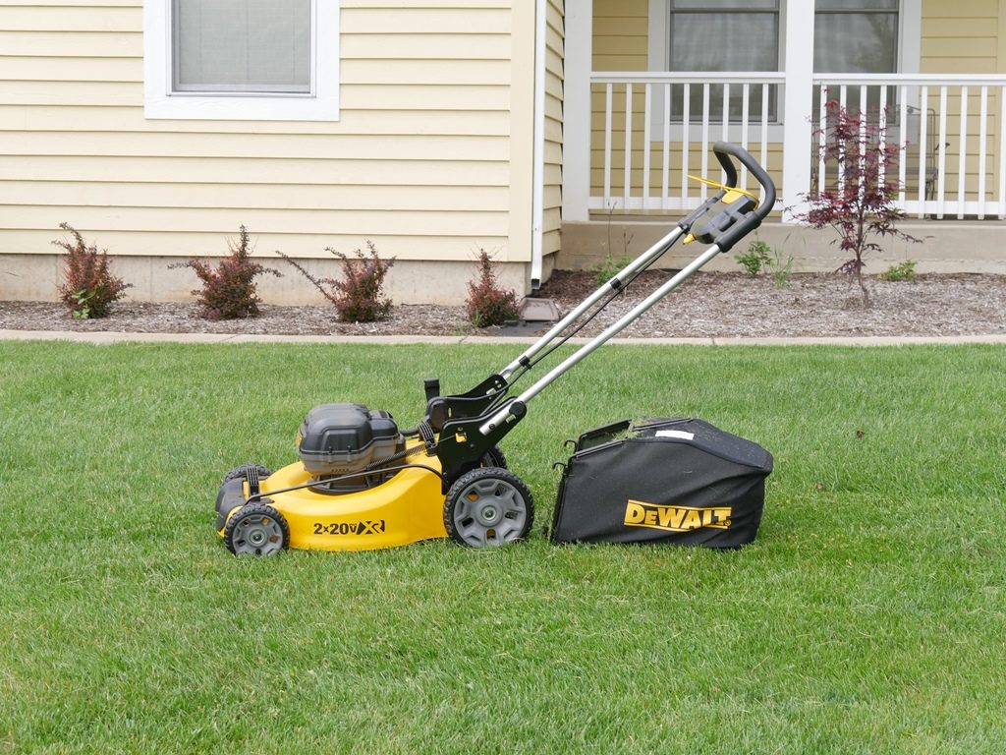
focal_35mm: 68
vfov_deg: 21.6
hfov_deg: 28.6
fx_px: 1976
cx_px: 503
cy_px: 378
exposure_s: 1/250
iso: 200
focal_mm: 34
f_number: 6.3
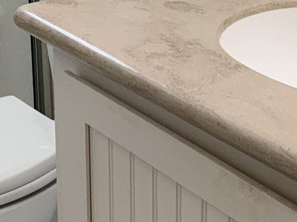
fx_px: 1167
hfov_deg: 14.5
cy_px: 84
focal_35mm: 136
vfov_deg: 10.9
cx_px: 89
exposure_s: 1/120
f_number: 1.8
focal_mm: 3
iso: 64
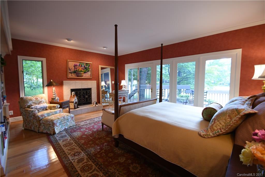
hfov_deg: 100.4
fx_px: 110
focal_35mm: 15
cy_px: 88
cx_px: 132
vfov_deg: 77.3
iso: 100
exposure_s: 1/8
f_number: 3.5
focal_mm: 10
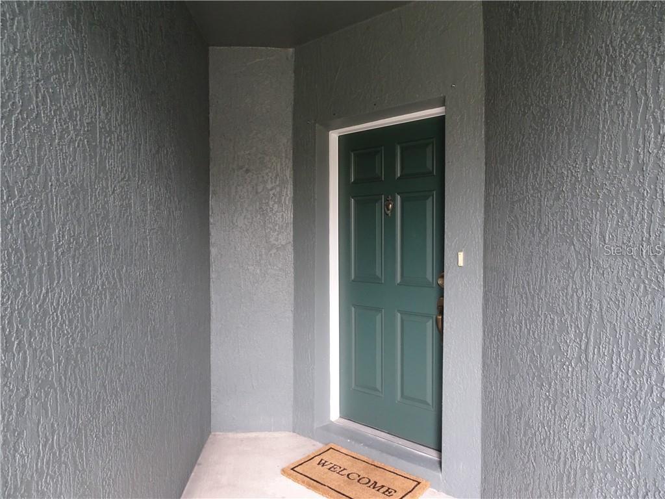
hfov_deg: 71.6
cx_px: 332
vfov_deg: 56.8
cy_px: 250
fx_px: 461
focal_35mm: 24
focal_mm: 4.1
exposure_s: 1/30
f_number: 3.5
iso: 320
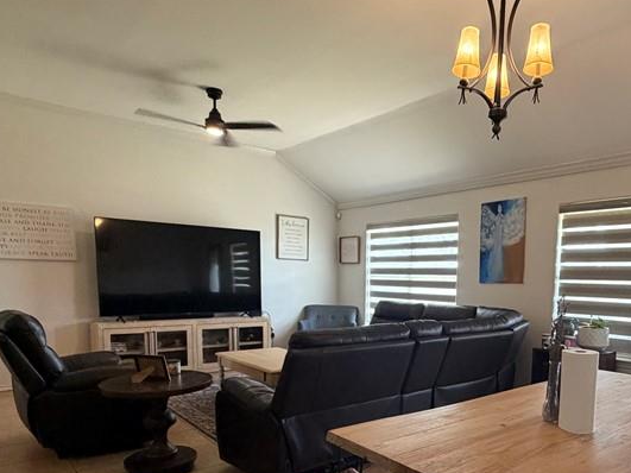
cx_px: 409
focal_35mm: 27
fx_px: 492
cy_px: 334
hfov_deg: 64.0
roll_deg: -1.0
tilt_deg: -6.1
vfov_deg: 49.9
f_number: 2.2
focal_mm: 2.22
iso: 400
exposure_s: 1/60
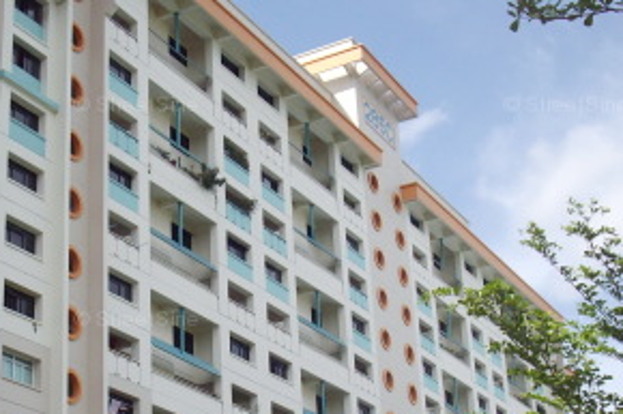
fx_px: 1263
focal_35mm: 73
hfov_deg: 27.6
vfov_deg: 18.5
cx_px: 234
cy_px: 322
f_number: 5.6
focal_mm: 6.2
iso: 80
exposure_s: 1/320
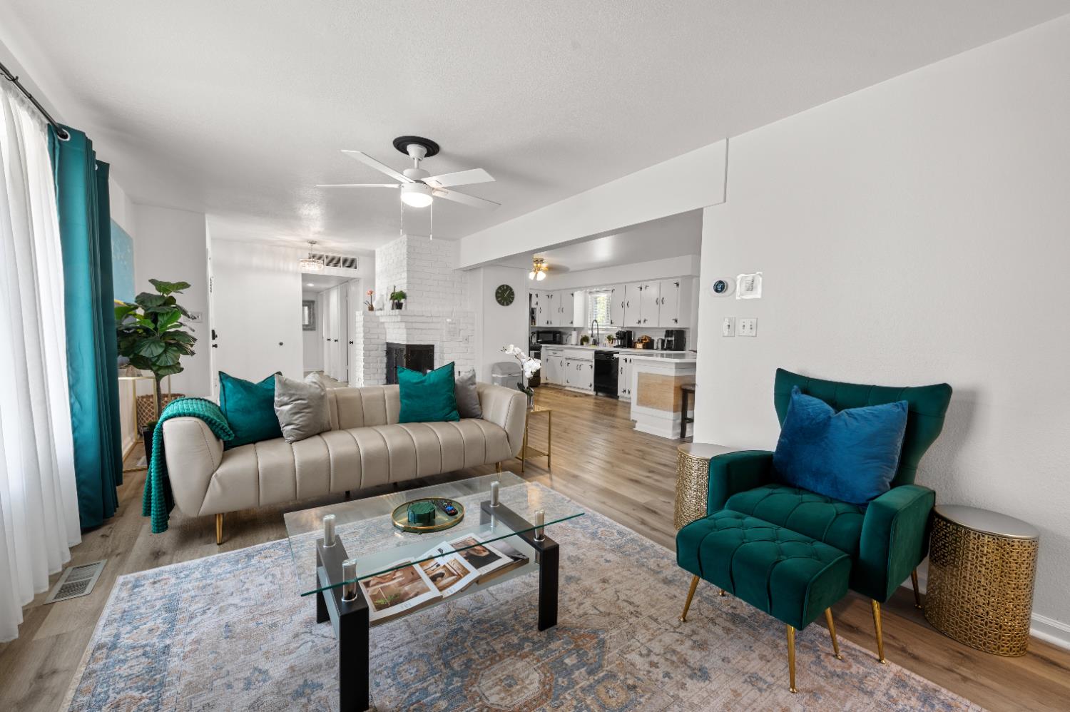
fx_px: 416
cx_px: 535
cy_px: 356
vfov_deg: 81.1
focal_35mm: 14
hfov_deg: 104.3
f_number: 9
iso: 250
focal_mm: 14
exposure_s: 1/1.67
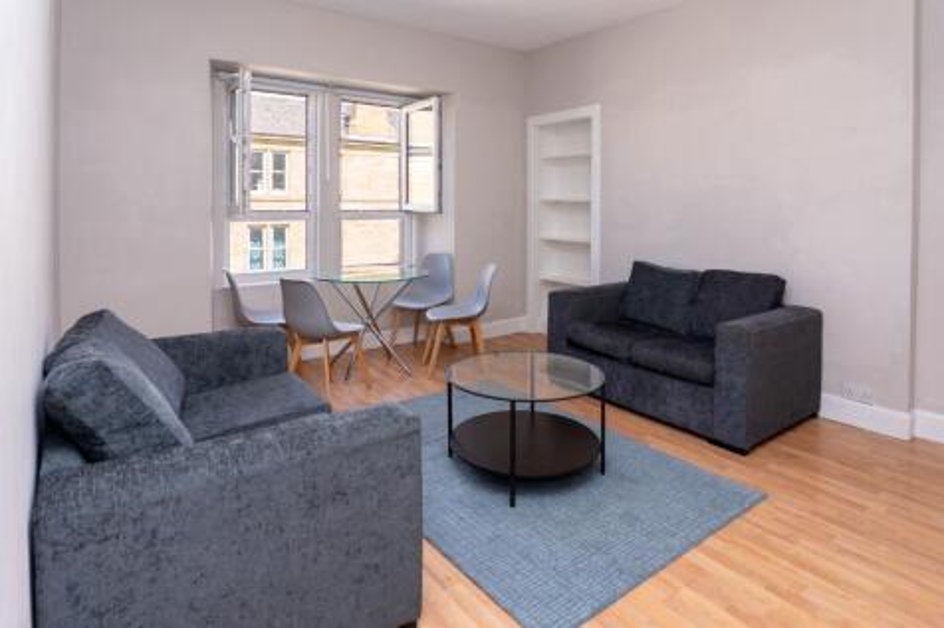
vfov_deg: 61.9
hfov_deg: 84.0
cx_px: 472
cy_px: 314
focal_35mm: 20
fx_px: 524
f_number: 5
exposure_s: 1/30
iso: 80
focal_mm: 20
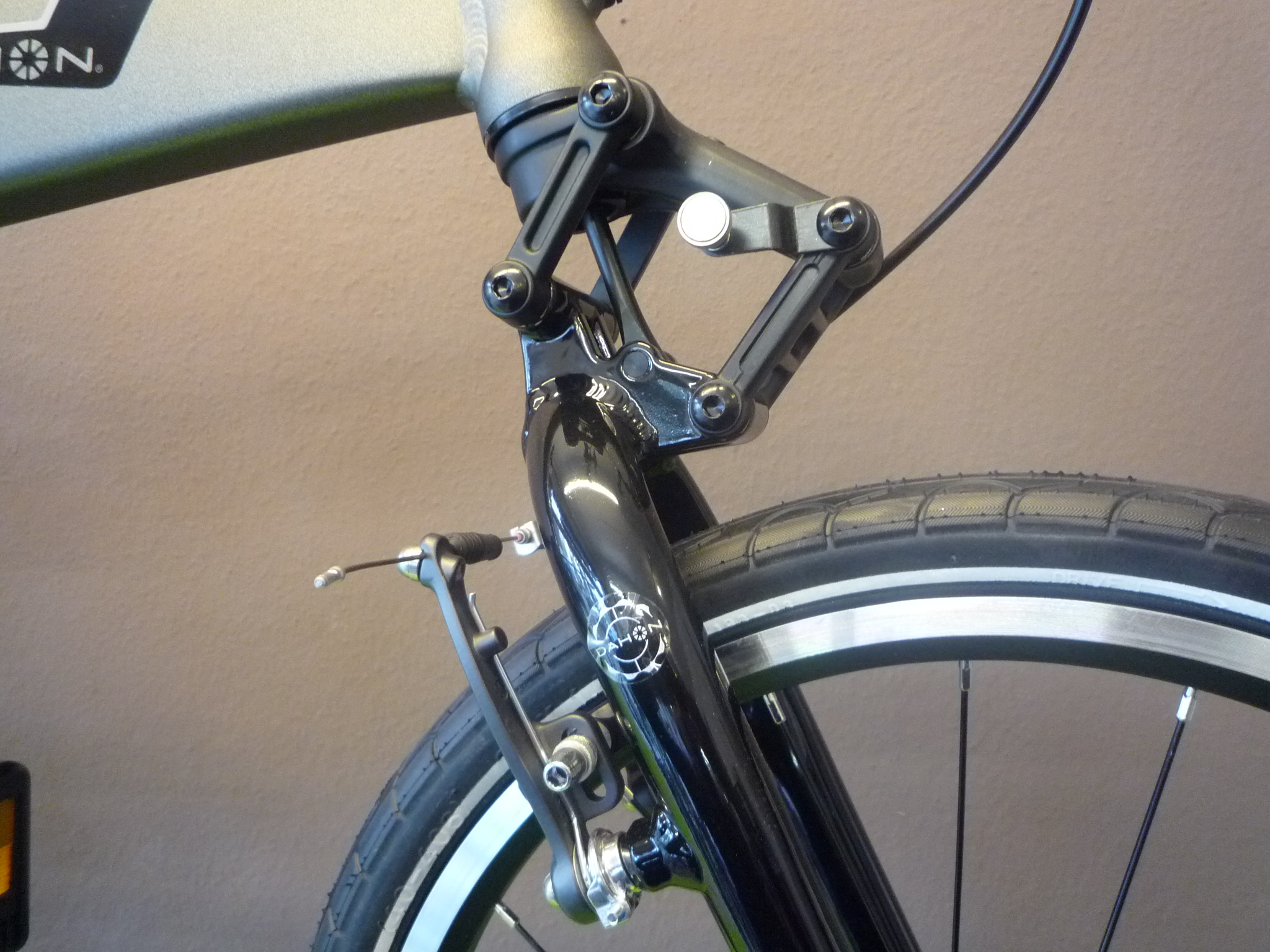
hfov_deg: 69.4
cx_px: 635
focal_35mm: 25
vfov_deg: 54.9
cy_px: 476
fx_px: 917
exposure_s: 1/20
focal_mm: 4.4
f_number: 2.8
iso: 400
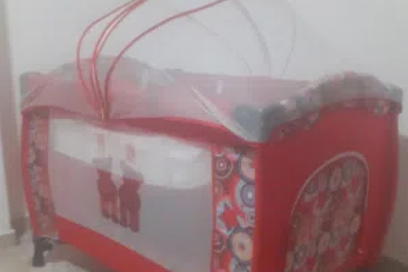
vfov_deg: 34.8
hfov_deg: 50.7
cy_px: 168
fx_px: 430
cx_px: 205
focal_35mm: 38
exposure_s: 1/25
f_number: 1.9
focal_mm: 3.6
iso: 320
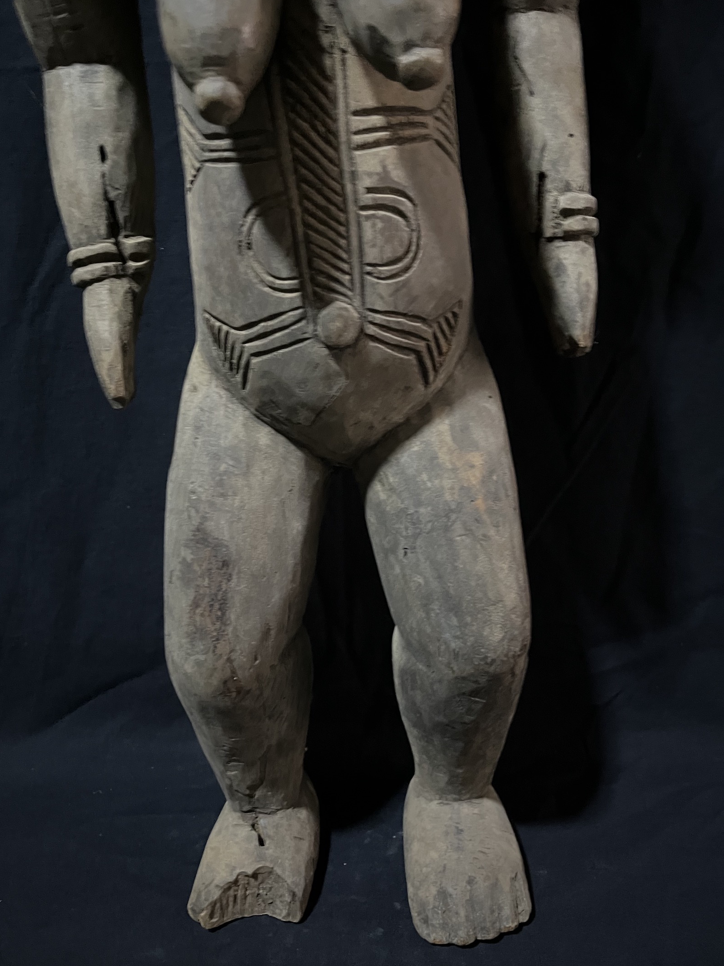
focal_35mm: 27
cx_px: 350
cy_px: 481
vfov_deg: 65.3
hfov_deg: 51.3
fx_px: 753
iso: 1250
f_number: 1.6
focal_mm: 5.1
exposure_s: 1/15
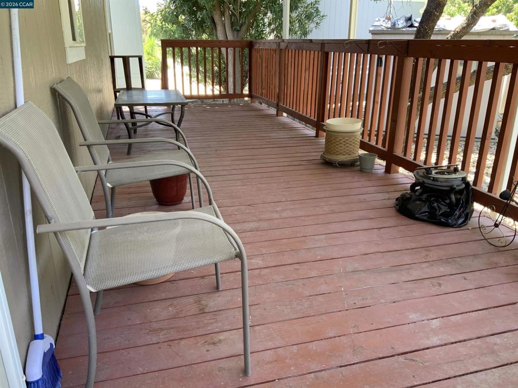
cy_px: 194
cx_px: 259
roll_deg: +0.5
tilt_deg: -20.5
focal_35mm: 29
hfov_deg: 61.7
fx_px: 434
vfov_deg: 48.2
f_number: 1.8
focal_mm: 3
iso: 40
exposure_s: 1/60
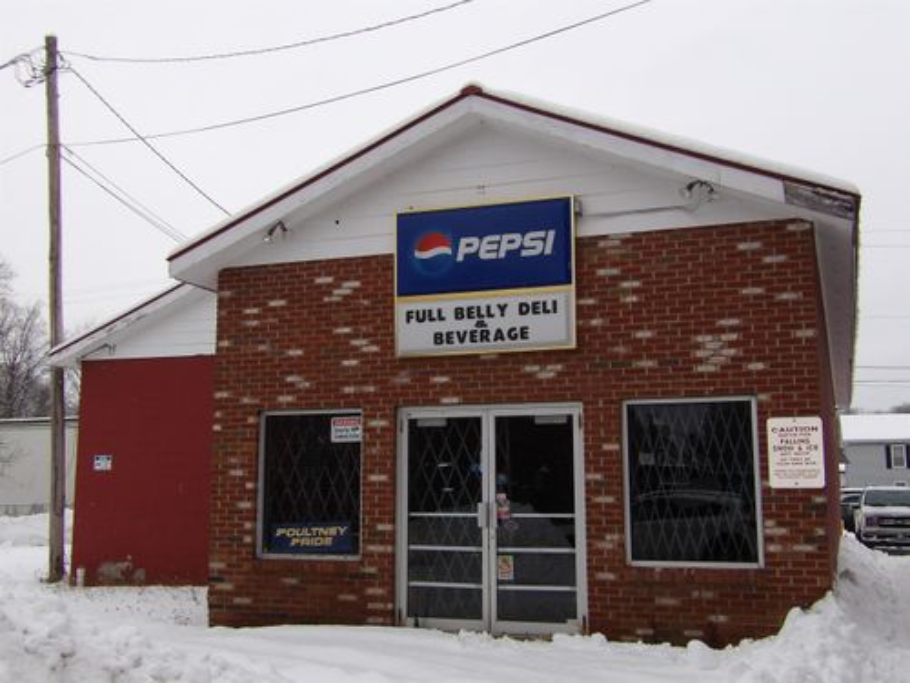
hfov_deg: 47.9
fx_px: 1025
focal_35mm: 39
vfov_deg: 36.8
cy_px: 342
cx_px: 455
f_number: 3.7
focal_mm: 7
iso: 100
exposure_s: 1/363
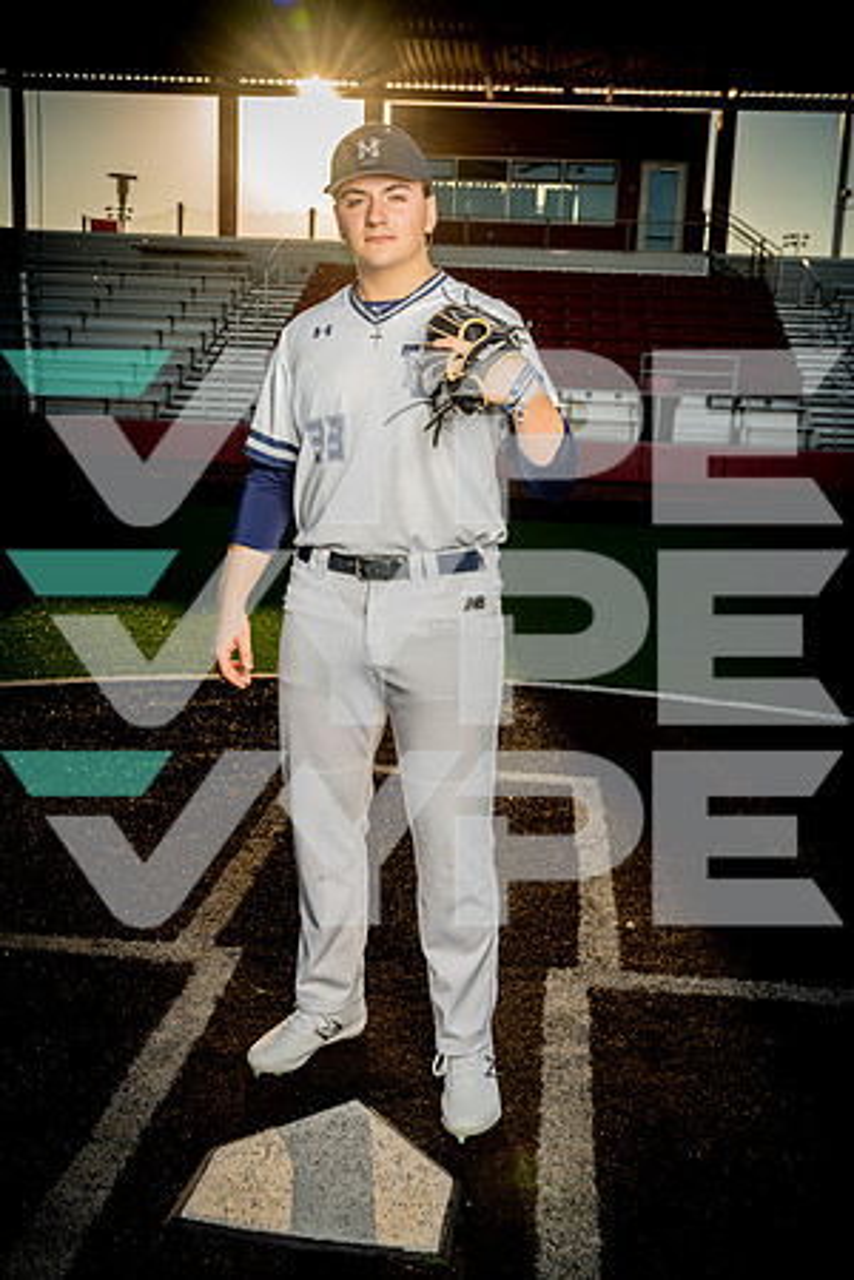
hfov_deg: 35.9
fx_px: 1316
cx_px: 427
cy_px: 640
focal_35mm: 37
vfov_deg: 51.9
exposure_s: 1/250
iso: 125
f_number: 8
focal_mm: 37
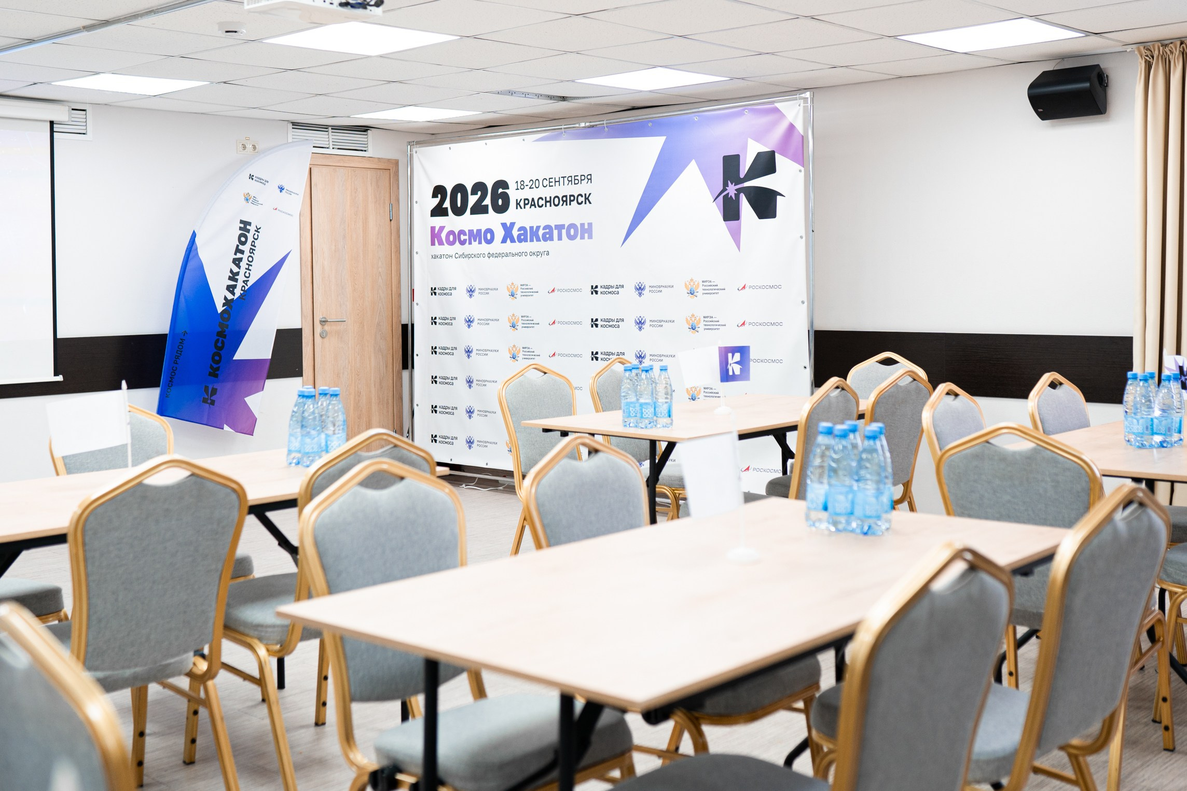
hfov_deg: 45.8
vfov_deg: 31.3
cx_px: 594
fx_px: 1406
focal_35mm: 43
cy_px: 309
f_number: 2.2
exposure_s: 1/125
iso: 500
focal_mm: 35
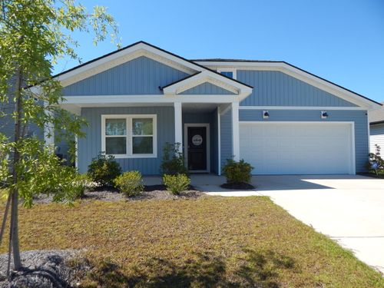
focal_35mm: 22
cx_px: 192
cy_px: 144
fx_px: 244
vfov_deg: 61.1
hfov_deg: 76.4
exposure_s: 1/400
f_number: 6
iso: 125
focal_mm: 4
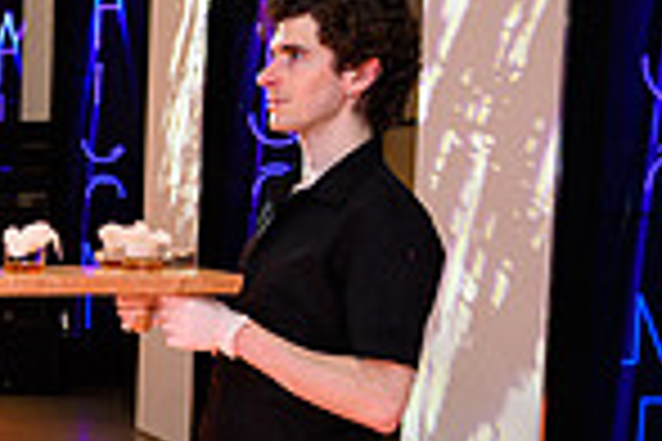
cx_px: -329
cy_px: 428
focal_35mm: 95
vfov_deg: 14.2
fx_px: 1747
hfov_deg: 18.9
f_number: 3.2
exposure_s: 1/200
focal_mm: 24
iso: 800
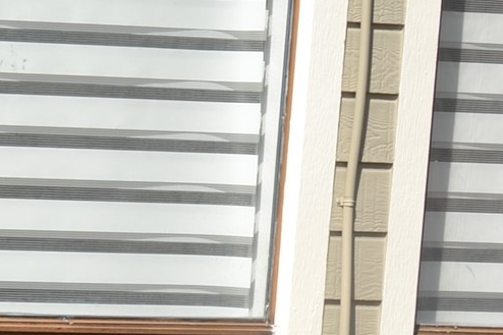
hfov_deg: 13.2
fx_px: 1844
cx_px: -536
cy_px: 233
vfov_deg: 10.4
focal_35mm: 132
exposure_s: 1/200
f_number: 8
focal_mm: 20
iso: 100
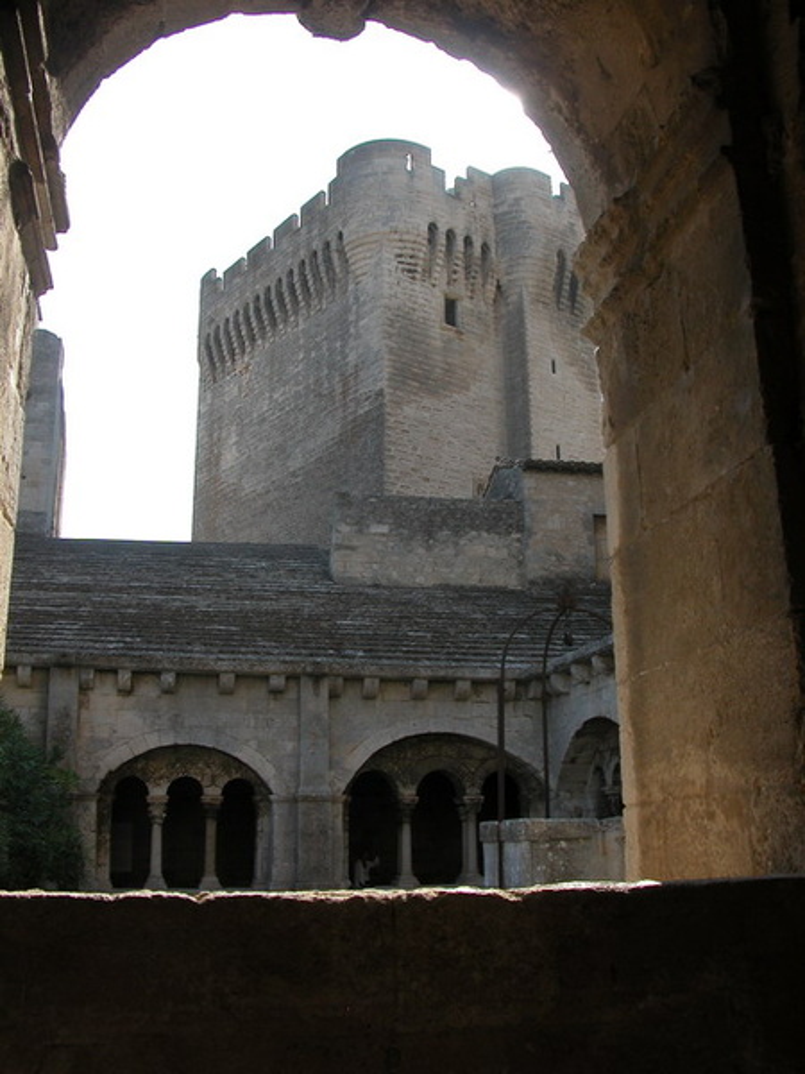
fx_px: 1085
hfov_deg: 40.7
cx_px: 402
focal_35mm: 35
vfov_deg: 52.6
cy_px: 537
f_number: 5.6
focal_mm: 8.9
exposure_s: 1/246
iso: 100
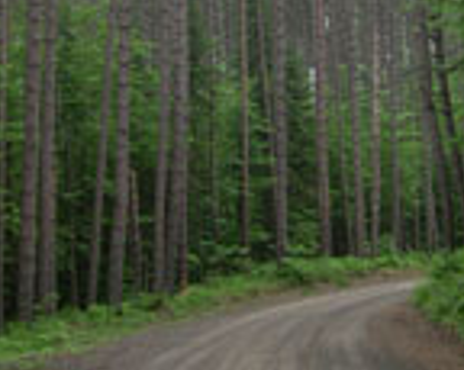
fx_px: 1414
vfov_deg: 14.0
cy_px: -193
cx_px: 245
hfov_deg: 18.6
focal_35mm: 103
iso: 100
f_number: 2.8
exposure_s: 1/154
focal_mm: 8
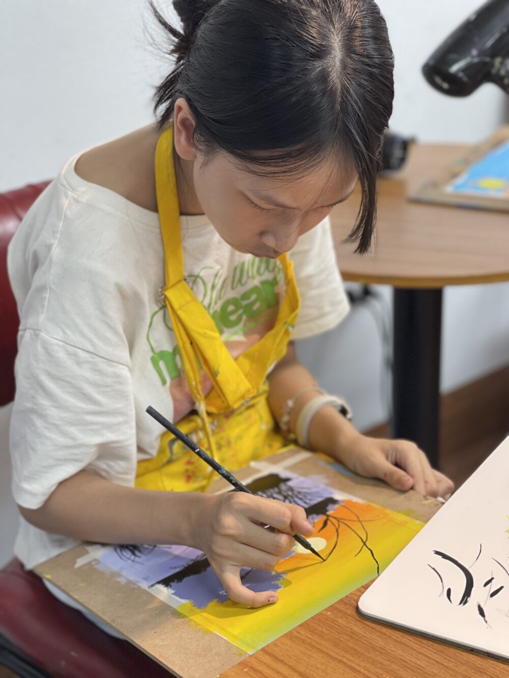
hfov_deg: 22.9
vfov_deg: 30.3
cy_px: 339
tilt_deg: -22.6
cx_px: 254
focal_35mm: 64
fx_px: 1255
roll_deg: +2.3
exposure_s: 1/100
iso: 250
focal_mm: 7.5
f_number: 2.2
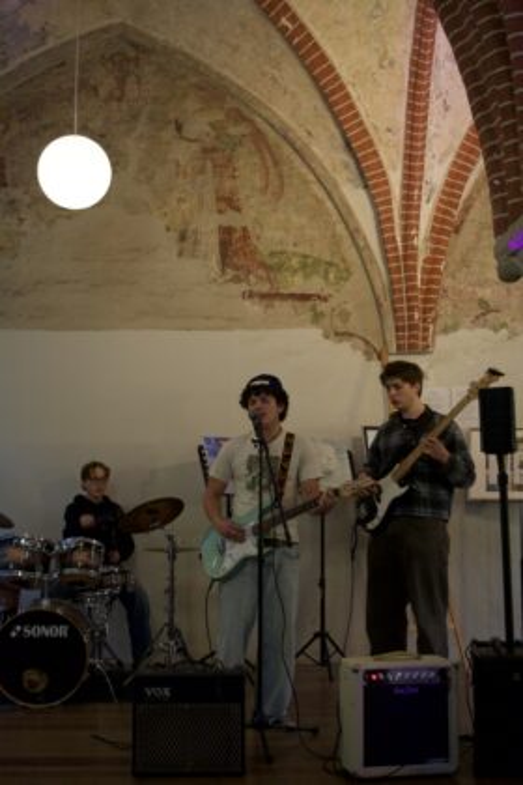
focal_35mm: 45
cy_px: 392
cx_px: 262
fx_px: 981
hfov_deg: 29.9
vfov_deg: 43.6
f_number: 4.2
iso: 1600
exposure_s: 1/40
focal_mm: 30
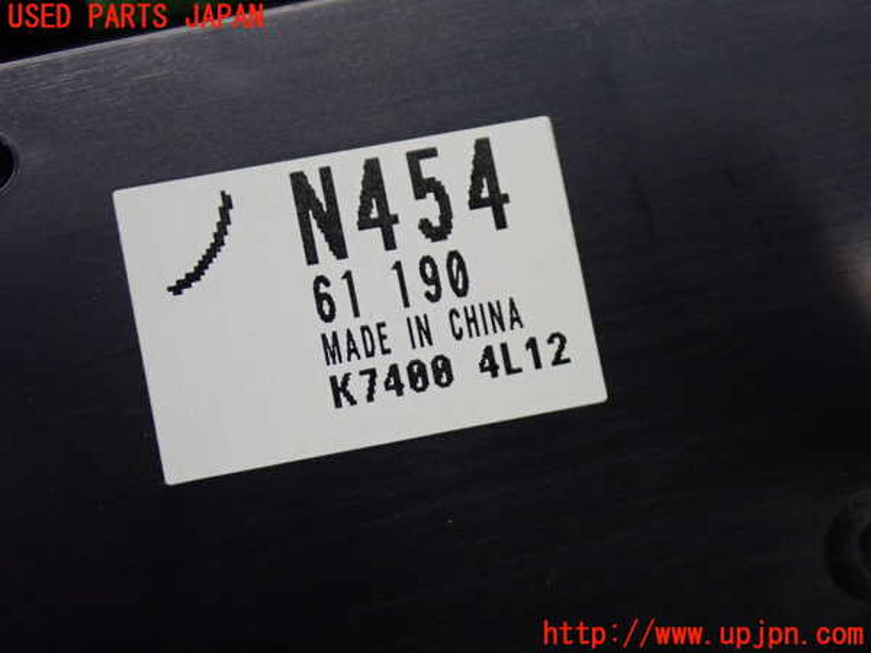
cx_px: 436
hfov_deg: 25.3
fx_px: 1937
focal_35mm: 77
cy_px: 326
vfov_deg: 19.1
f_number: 4.1
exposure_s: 1/80
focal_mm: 13.65
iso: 500
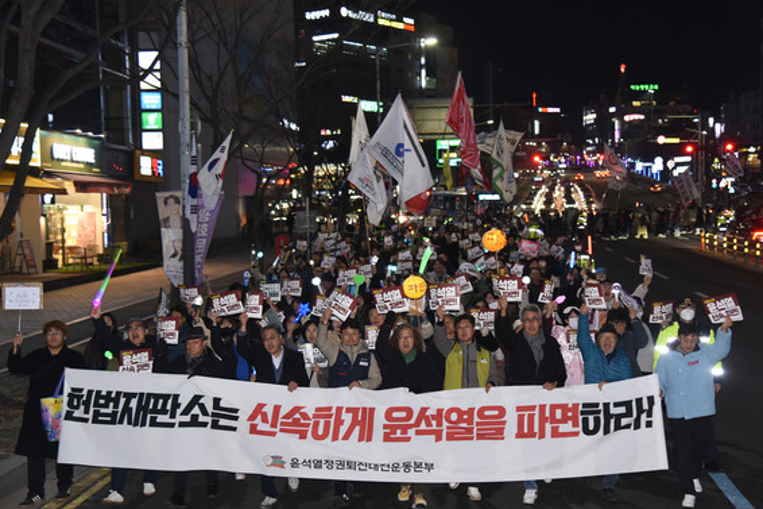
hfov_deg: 37.5
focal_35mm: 53
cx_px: 386
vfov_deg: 25.5
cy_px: 247
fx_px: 1123
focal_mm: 50
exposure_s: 1/80
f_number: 4
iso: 1600
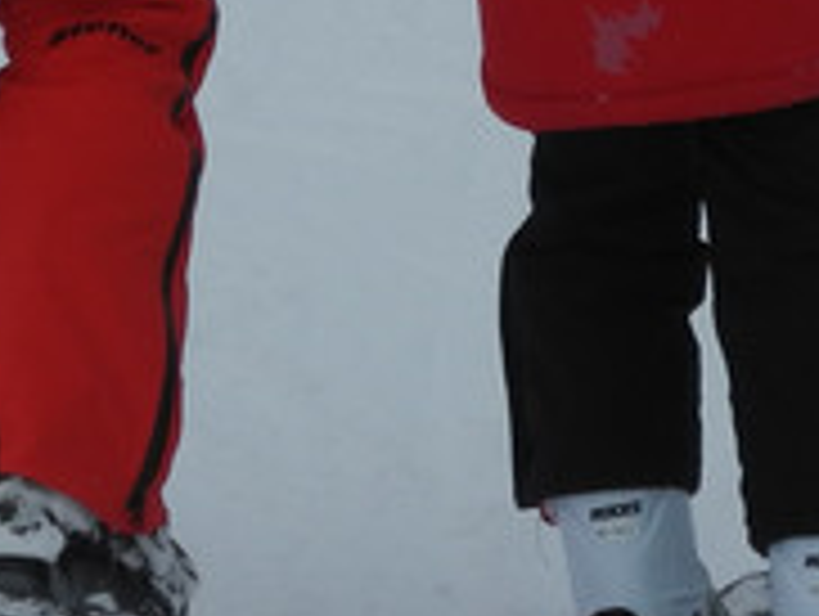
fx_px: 12556
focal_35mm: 530
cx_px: 558
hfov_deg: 3.7
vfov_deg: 2.8
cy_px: -135
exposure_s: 1/640
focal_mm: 22.5
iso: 100
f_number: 4.5
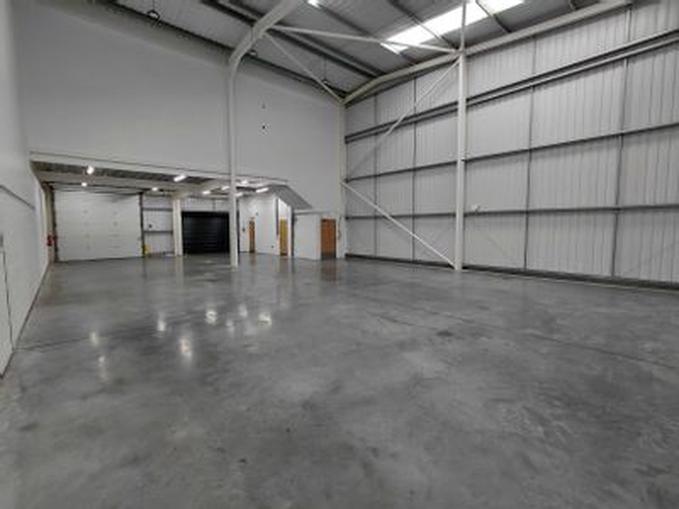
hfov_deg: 94.5
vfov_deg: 78.1
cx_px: 340
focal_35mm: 16
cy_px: 254
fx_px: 314
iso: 80
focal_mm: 1.64
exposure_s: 1/50
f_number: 2.2
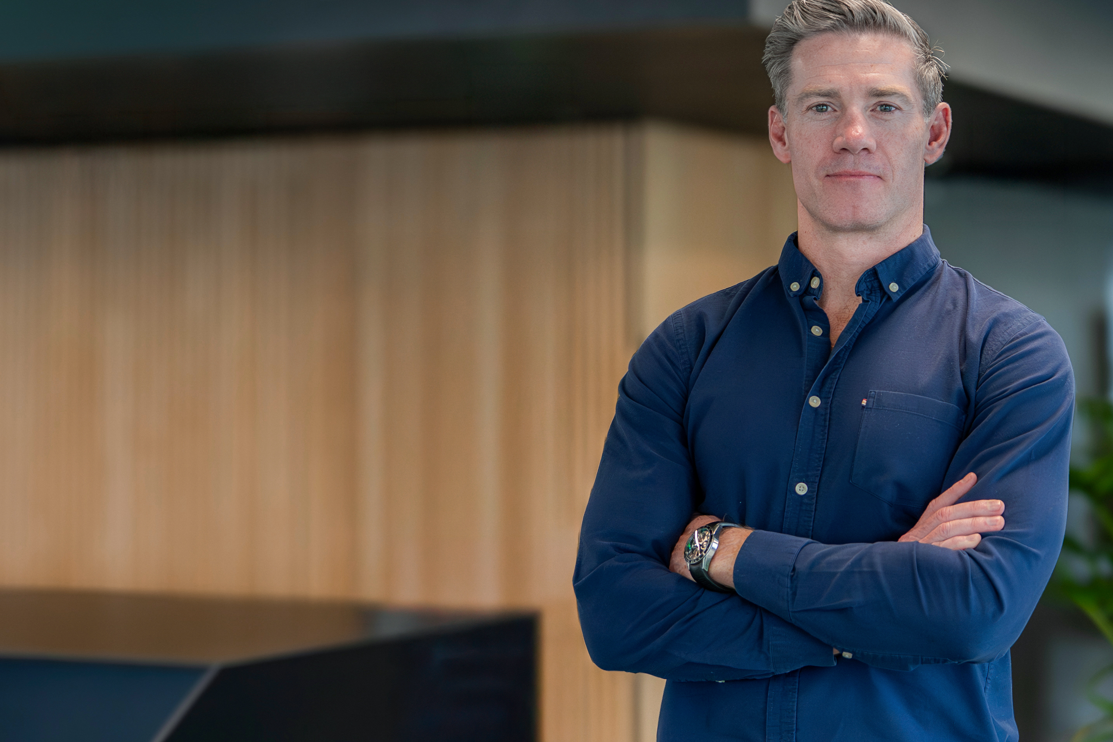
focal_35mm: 92
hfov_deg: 22.1
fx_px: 2844
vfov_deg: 14.8
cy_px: 238
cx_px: 699
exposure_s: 1/400
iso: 1250
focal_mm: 45
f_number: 2.8
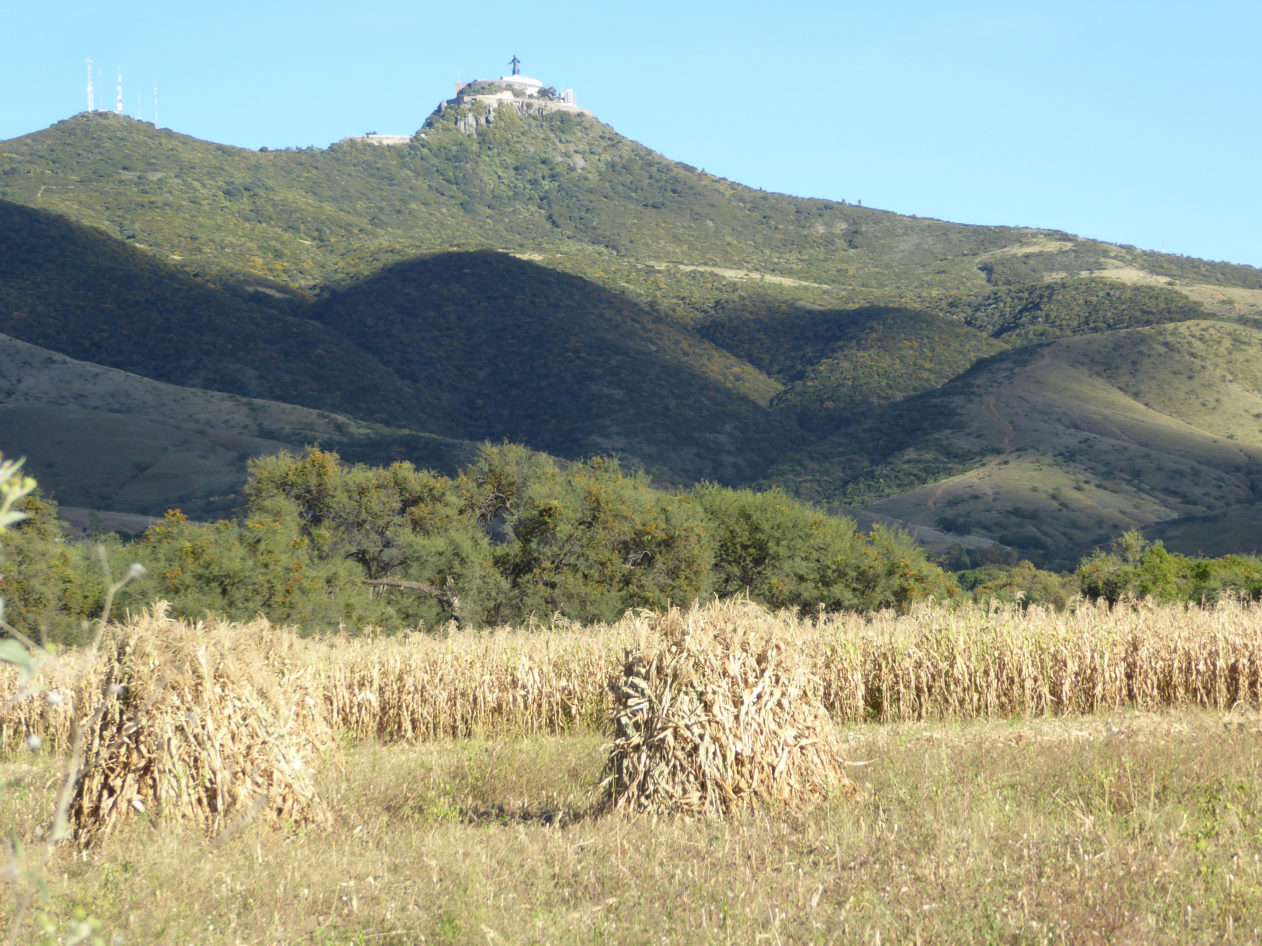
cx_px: 631
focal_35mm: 127
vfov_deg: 11.7
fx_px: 4630
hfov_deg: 15.5
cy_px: 473
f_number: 5.1
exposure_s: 1/160
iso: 80
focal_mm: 20.6
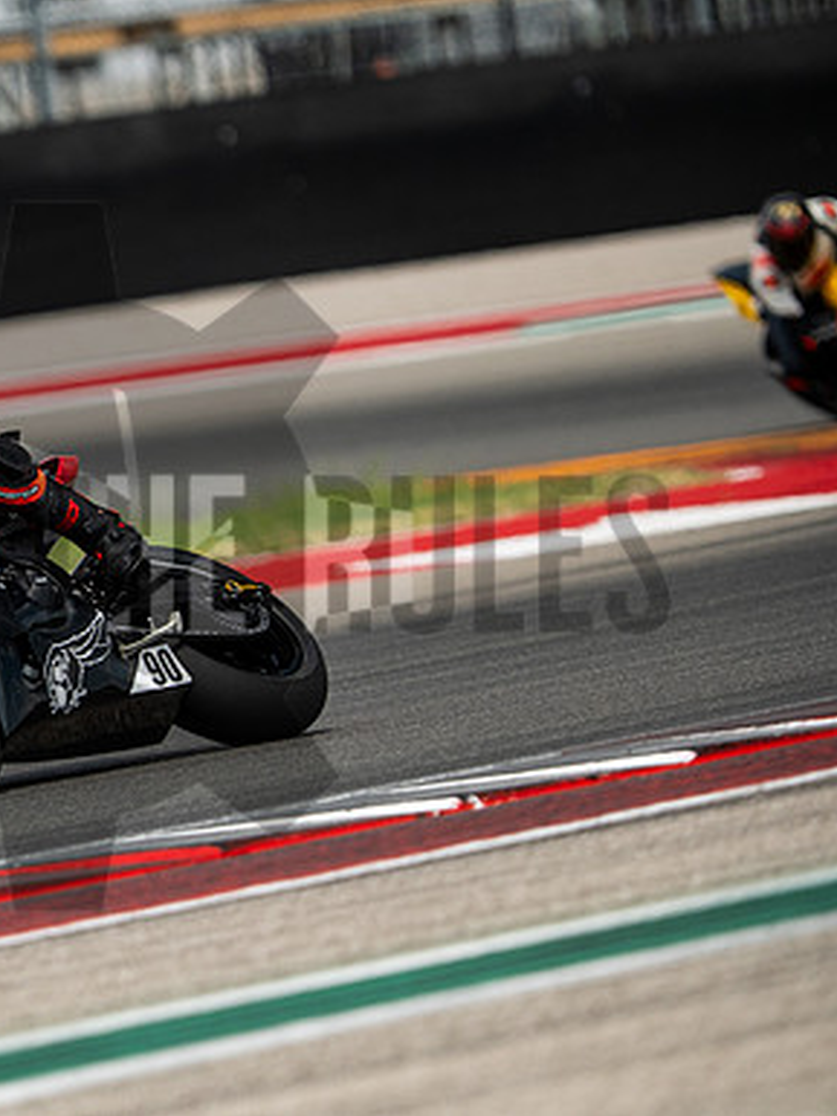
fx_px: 19623
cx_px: 58
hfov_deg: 2.4
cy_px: 558
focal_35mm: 609
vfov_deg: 3.3
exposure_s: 1/2500
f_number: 2.8
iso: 400
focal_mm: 280
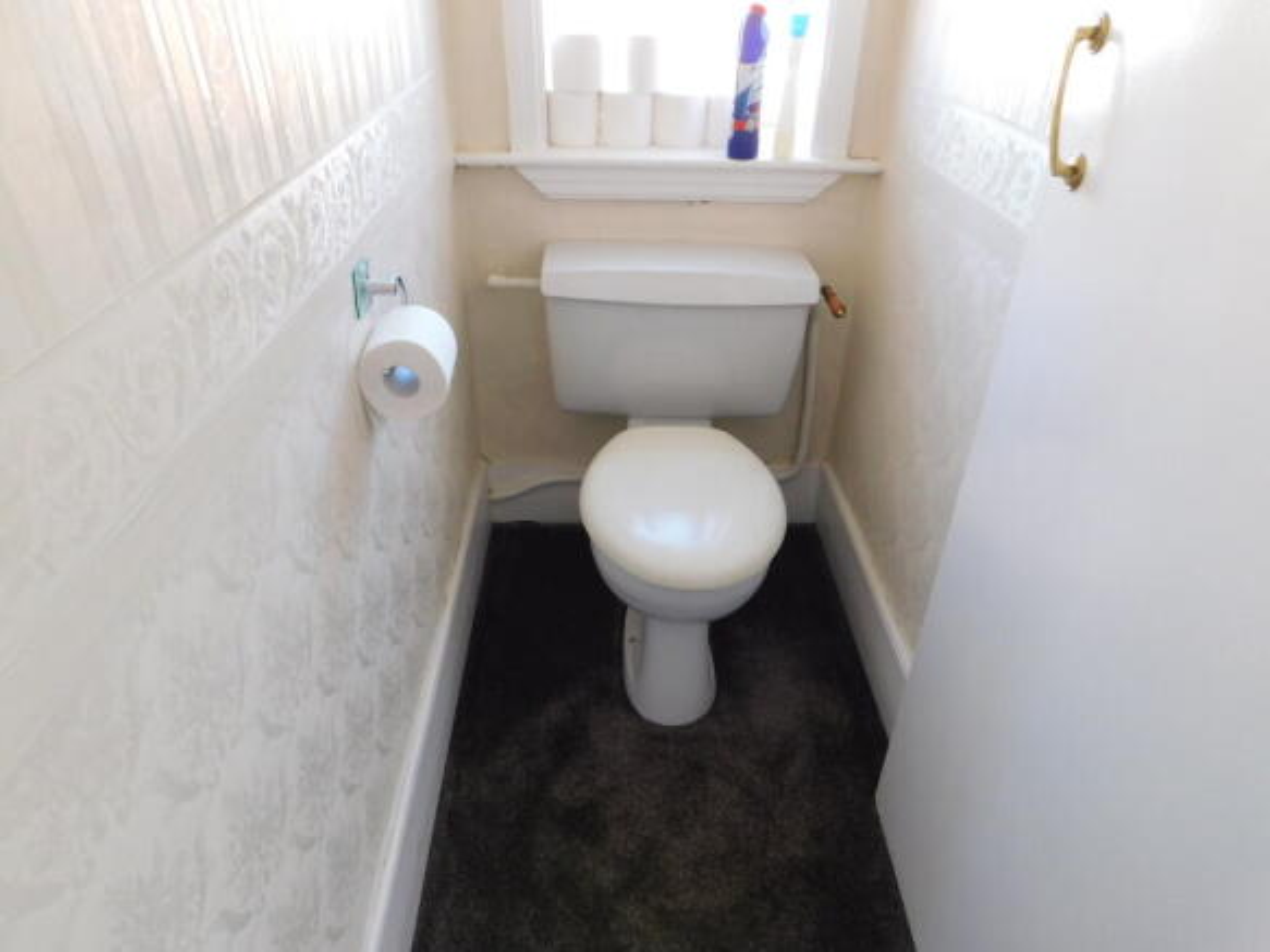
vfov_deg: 58.9
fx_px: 844
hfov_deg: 73.9
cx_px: 635
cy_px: 476
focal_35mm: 23
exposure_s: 1/30
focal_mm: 4
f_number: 3
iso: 140
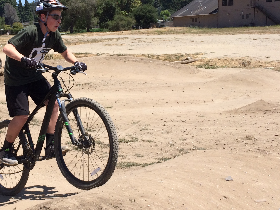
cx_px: 49
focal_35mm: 56
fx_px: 453
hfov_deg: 33.2
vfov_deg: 26.0
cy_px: 78
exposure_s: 1/1786
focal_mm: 4.12
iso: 32
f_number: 2.2
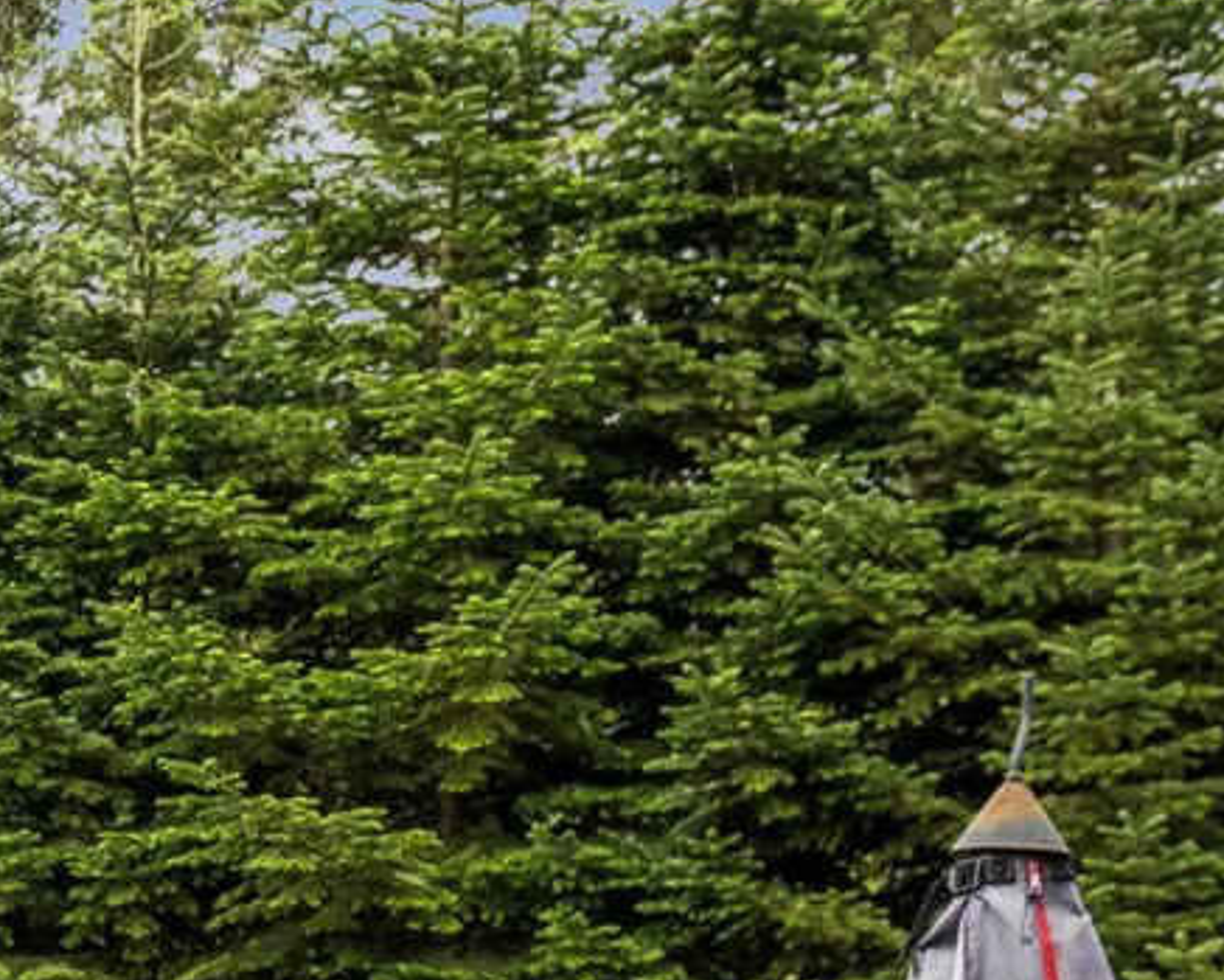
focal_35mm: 161
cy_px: 1398
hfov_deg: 11.5
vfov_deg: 9.4
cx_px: -525
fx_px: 5834
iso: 100
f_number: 5.6
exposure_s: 1/60
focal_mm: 26
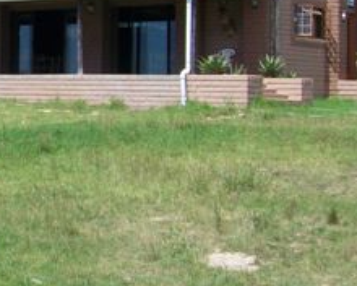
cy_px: 54
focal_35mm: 102
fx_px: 1078
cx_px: -125
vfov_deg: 15.0
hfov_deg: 17.5
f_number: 4.8
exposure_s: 1/500
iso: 64
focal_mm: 6
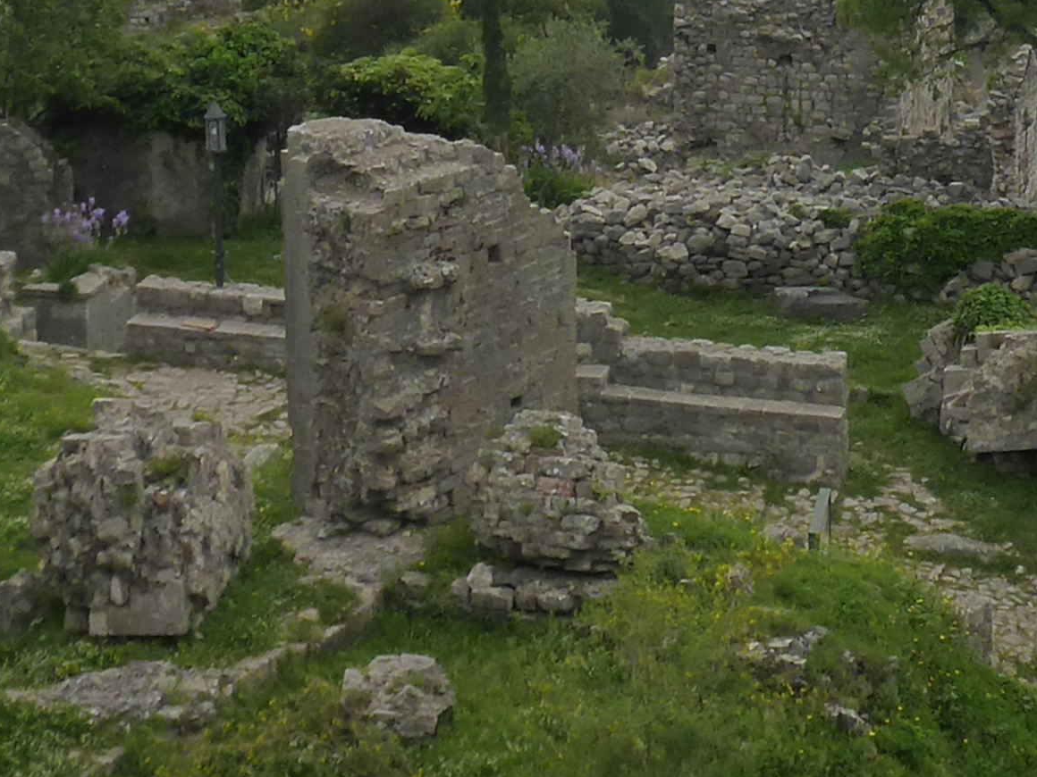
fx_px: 4164
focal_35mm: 139
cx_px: 1096
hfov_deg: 13.9
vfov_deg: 10.5
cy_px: -79
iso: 200
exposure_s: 1/500
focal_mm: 6
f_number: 3.7
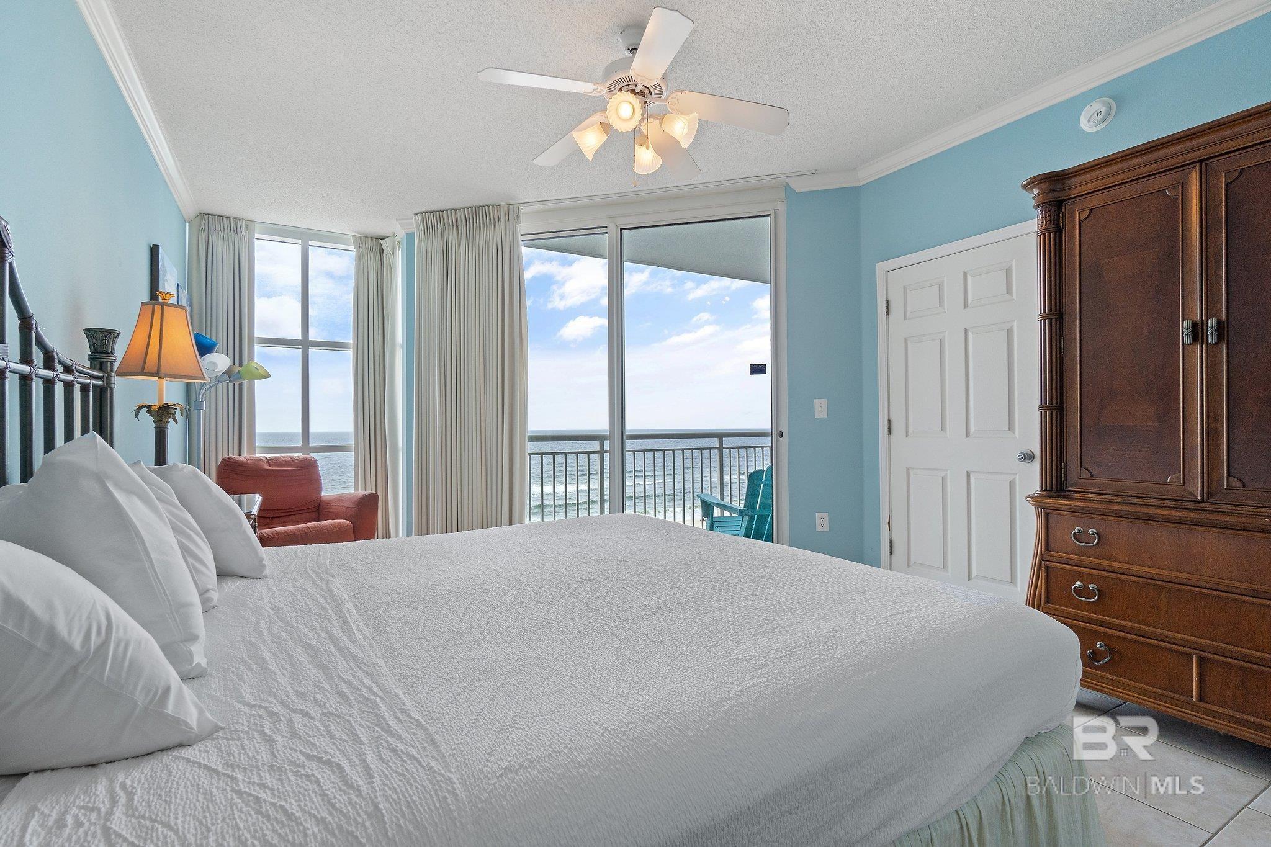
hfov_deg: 95.0
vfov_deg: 72.0
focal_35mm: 16
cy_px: 424
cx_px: 636
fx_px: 582
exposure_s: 1/20
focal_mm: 11
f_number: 9.5
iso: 500
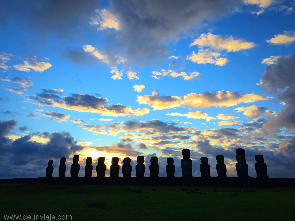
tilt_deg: +16.0
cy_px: 110
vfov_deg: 48.2
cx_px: 148
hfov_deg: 61.7
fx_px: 247
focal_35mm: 29
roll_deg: -0.6
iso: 25
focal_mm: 4.15
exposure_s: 1/513
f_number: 2.2
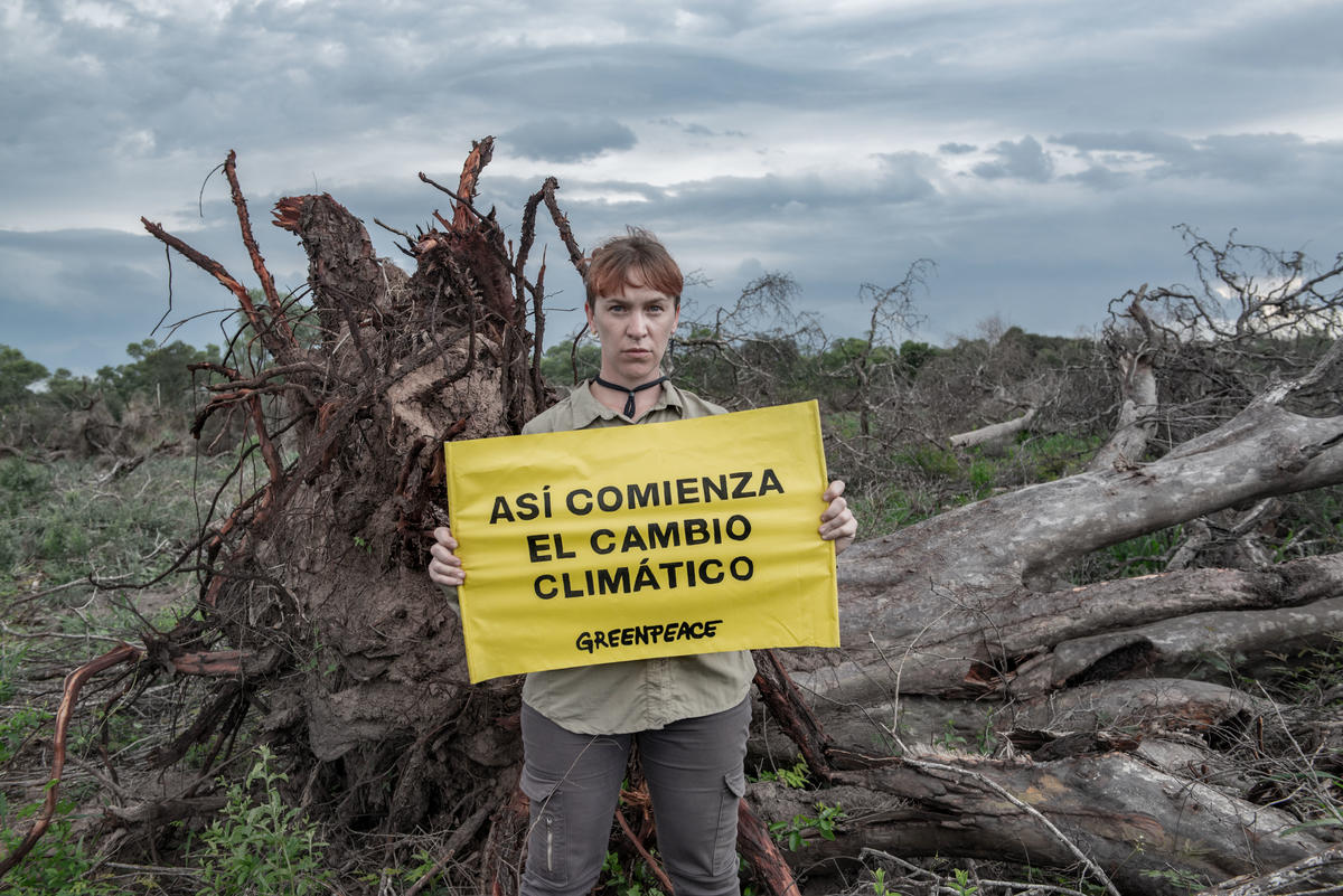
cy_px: 448
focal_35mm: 36
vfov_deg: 36.9
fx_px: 1343
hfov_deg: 53.1
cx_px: 672
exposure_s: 1/250
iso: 900
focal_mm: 36
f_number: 5.6
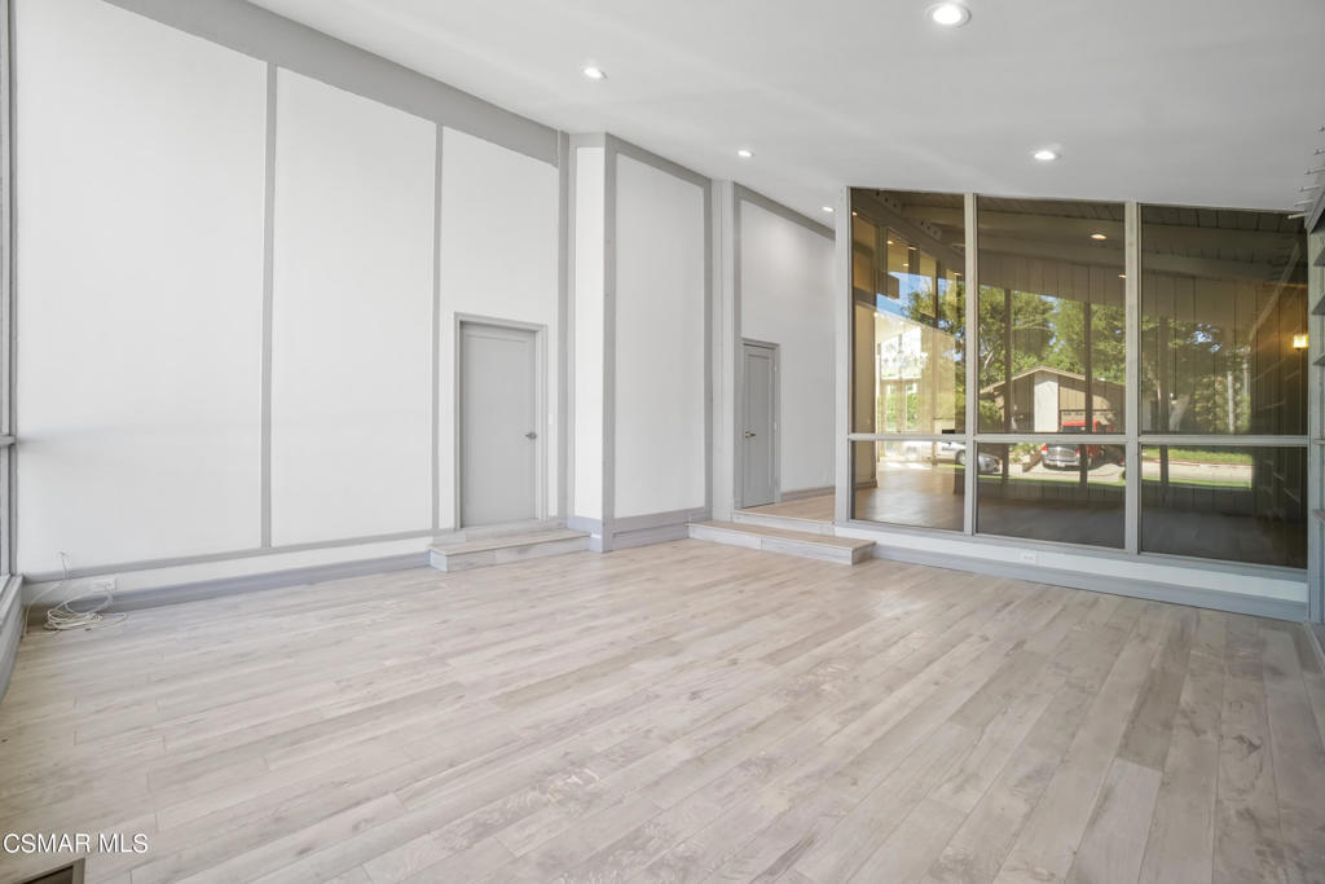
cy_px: 442
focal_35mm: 15
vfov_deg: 77.3
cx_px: 662
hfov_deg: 100.4
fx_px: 552
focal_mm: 10
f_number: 8
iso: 400
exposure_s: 1/30
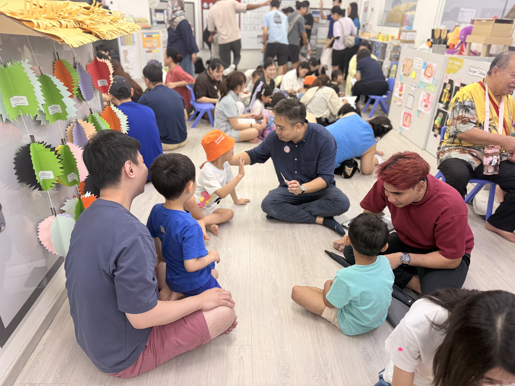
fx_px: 357
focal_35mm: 24
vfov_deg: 56.8
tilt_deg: -27.3
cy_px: 193
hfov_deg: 71.6
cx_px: 258
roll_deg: -1.9
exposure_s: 1/100
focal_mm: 6.76
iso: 200
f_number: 1.78
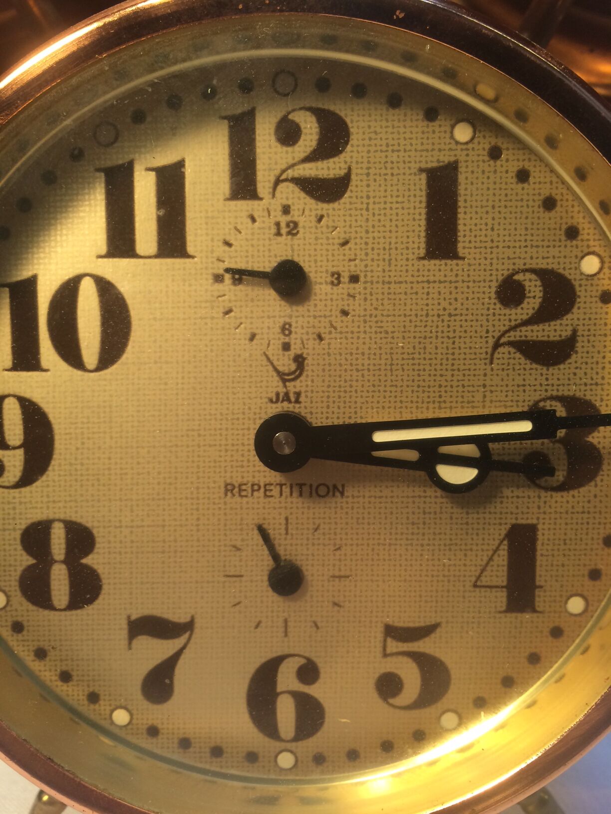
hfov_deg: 48.2
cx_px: 306
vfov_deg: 61.7
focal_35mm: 29
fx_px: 682
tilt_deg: -10.3
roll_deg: +1.7
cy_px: 407
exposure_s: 1/33
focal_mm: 4.15
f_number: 2.2
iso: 40
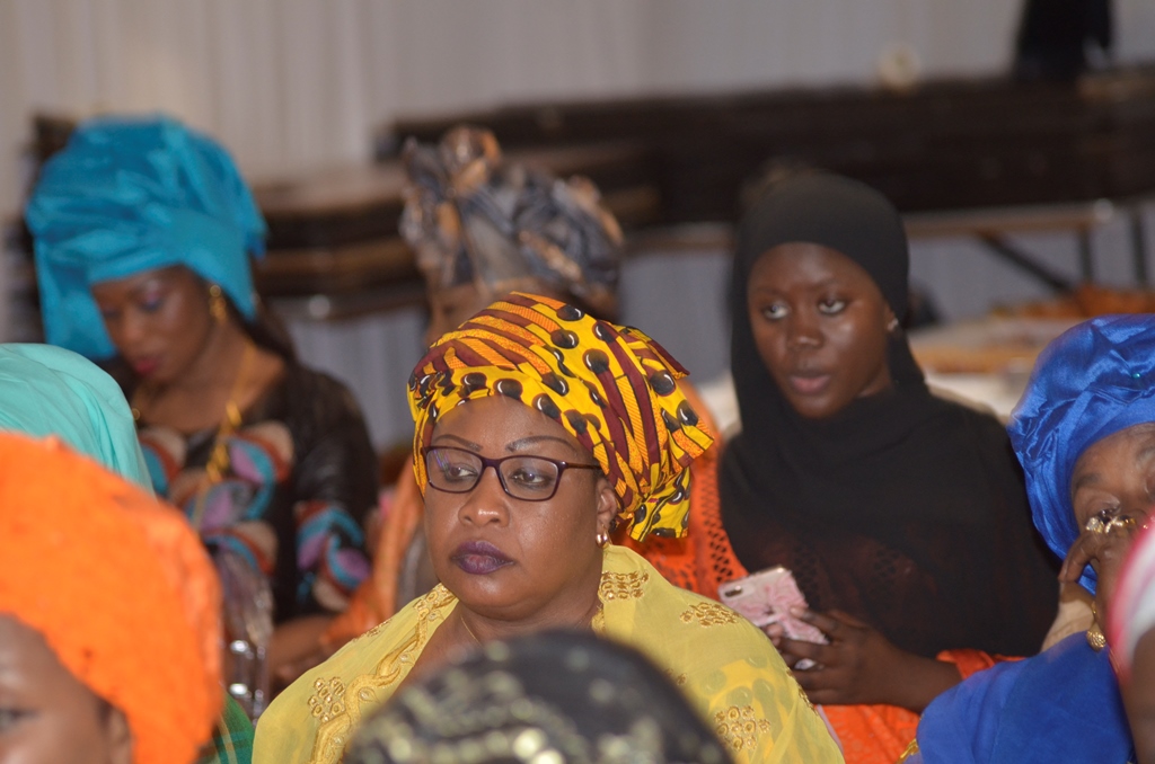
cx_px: 578
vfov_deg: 6.8
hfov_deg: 10.2
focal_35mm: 202
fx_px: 6483
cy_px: 382
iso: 640
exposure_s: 1/50
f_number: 4.2
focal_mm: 135
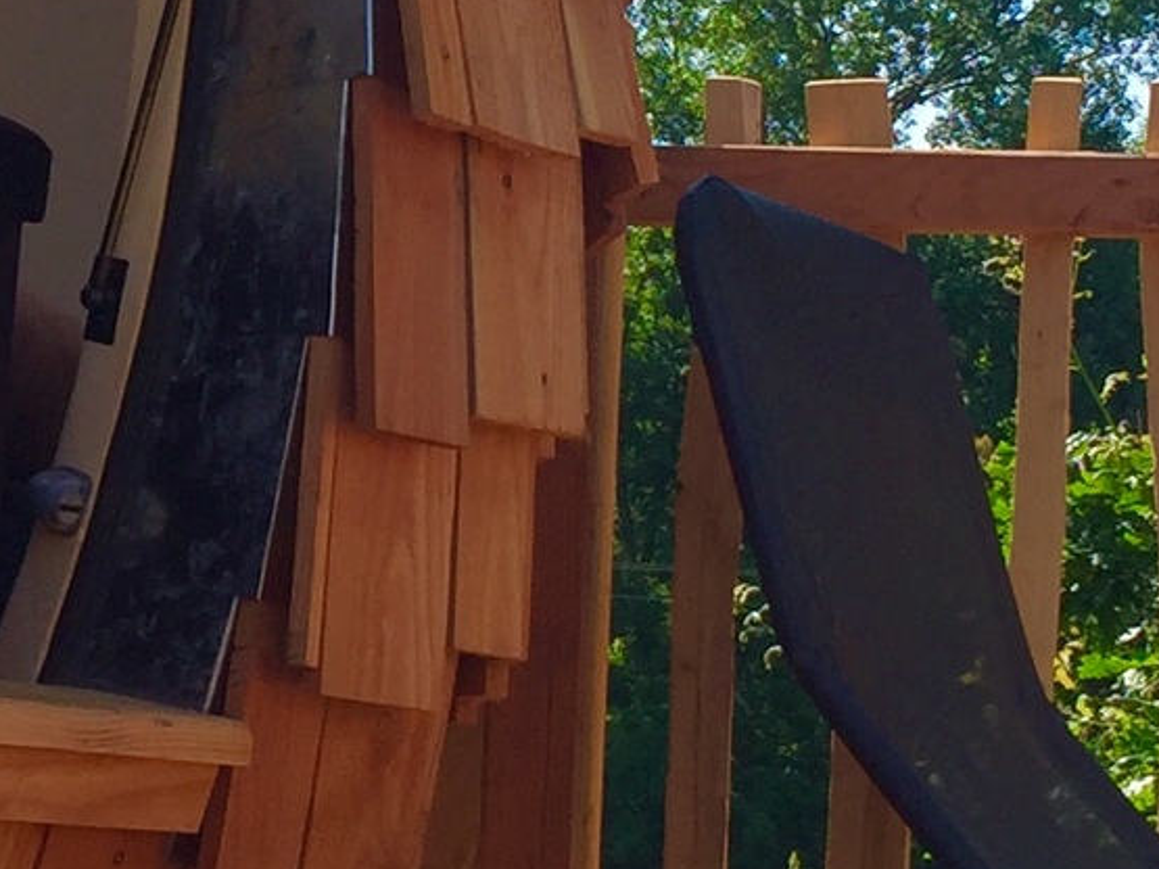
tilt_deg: +8.1
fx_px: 4285
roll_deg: -4.7
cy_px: 188
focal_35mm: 128
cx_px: -4
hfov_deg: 15.1
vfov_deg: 11.5
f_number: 2.2
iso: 32
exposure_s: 1/1068
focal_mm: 4.15
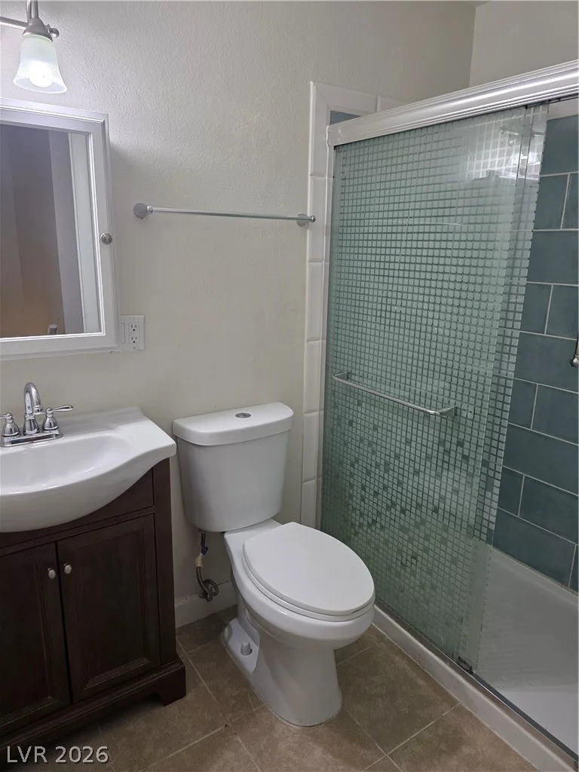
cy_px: 386
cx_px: 290
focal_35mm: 23
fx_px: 513
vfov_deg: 73.9
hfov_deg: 58.9
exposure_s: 1/120
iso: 250
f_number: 1.7
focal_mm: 6.3
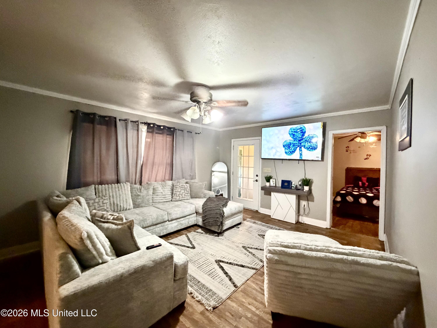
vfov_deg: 85.7
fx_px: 177
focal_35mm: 14
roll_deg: -0.5
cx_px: 218
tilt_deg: -1.0
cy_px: 164
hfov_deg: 102.1
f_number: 2.2
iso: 1250
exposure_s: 1/60
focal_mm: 2.22
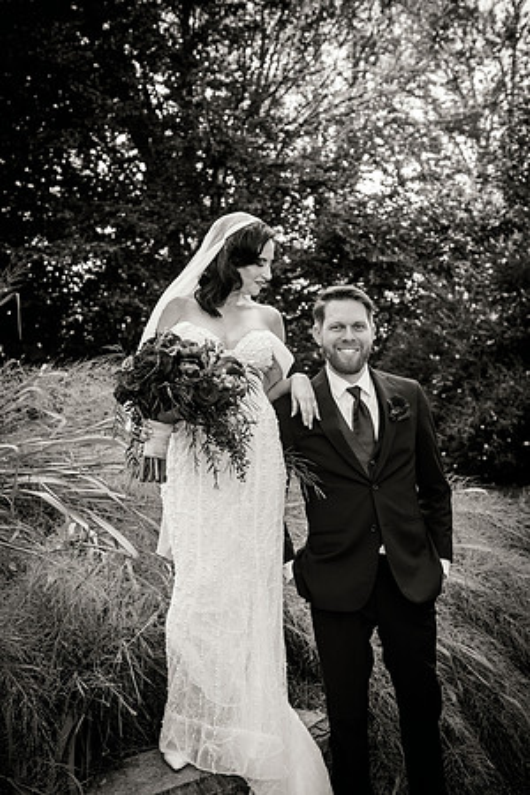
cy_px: 398
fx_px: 972
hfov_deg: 30.5
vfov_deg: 44.5
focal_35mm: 44
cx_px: 265
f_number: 4
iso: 400
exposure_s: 1/640
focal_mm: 44
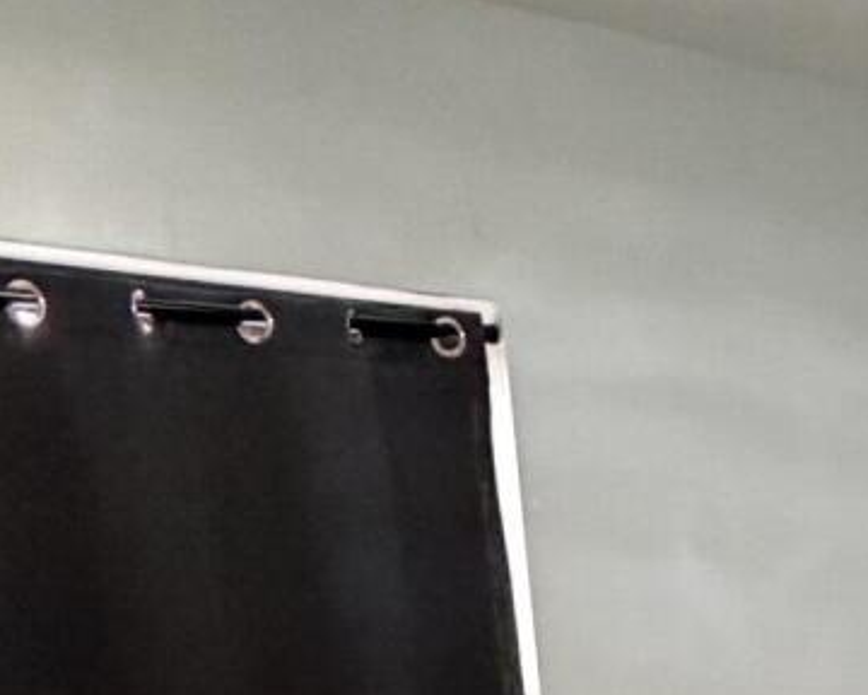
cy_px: 1477
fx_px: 1952
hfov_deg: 22.6
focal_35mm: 76
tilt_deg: -23.1
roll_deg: -1.3
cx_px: 1107
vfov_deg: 15.3
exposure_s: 1/60
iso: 800
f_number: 2.2
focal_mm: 2.22
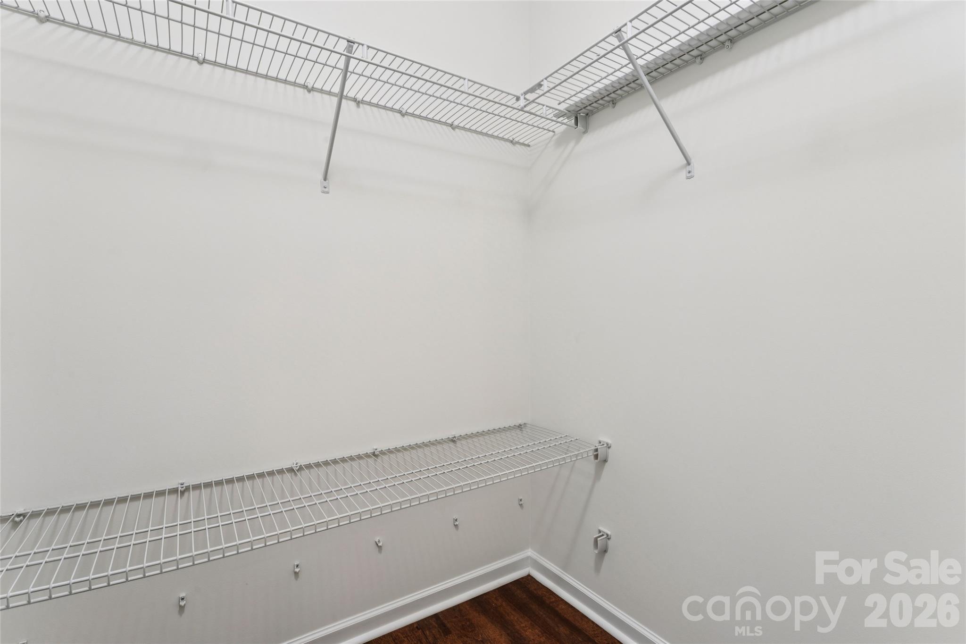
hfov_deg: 94.6
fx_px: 445
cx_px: 483
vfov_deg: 71.7
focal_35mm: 17
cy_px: 322
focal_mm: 16.6
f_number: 13
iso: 100
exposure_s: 1/1.67
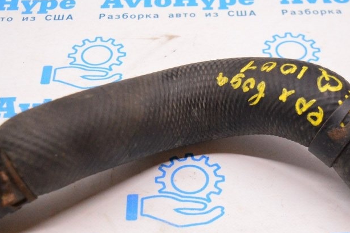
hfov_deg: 31.0
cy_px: 160
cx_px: 181
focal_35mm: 65
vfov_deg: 20.8
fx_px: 632
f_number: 4
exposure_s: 1/320
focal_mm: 26
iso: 3200
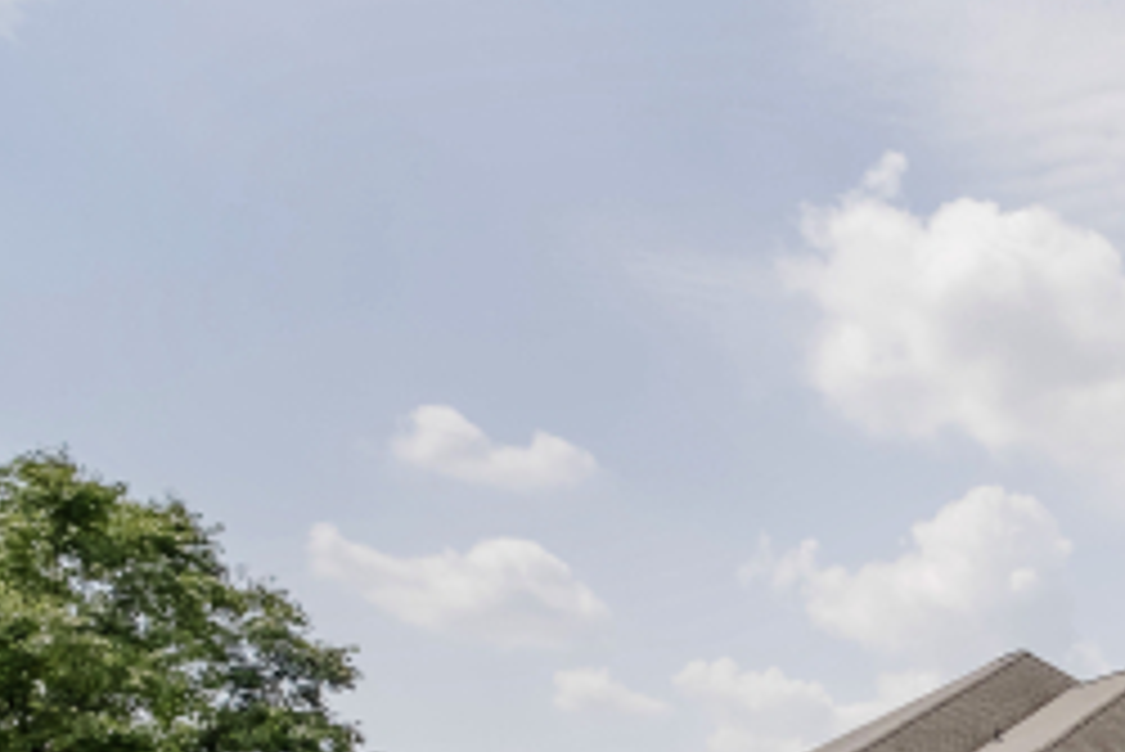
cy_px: 991
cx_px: 1647
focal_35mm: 51
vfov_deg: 23.3
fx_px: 1595
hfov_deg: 27.8
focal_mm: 11.1
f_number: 4
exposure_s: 1/1600
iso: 500
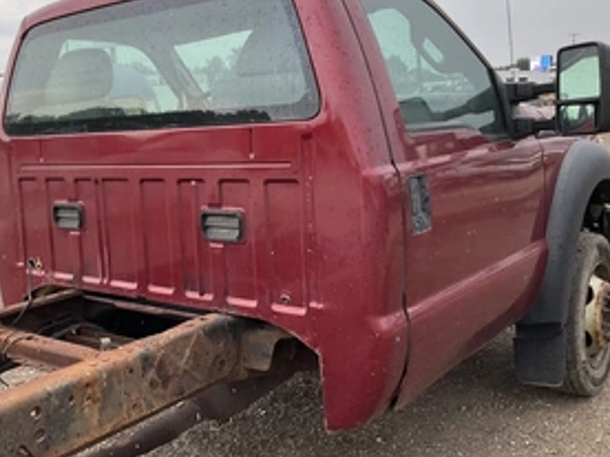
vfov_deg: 34.2
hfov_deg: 44.5
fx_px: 740
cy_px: 172
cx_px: 232
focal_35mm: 42
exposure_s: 1/303
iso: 25
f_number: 1.8
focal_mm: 3
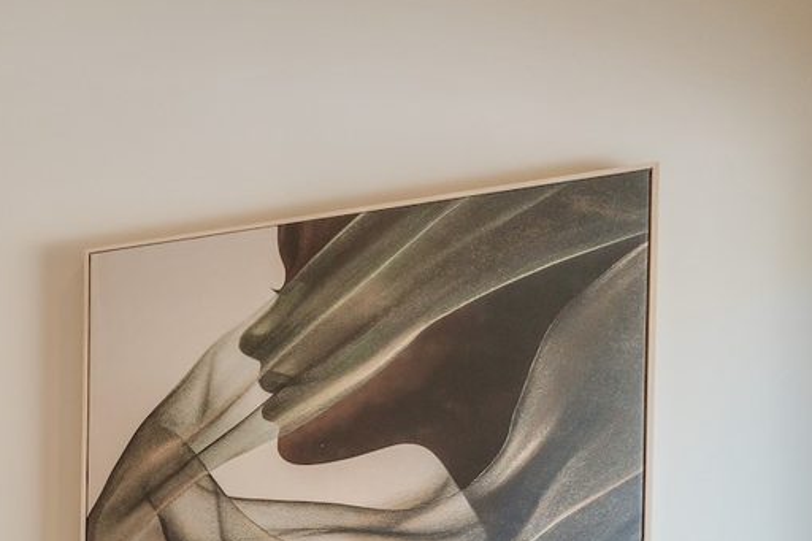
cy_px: 708
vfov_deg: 23.2
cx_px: -417
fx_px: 1163
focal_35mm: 52
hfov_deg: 26.9
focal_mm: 16.5
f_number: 6.3
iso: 500
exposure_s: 1/125
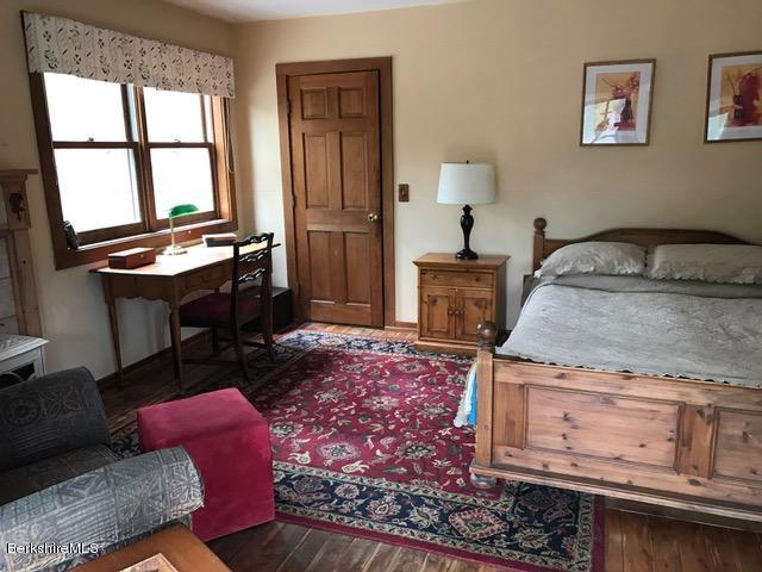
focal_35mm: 28
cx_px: 381
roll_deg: +0.7
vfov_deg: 49.7
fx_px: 616
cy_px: 286
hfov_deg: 63.4
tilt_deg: -11.6
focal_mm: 3.99
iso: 40
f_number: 1.8
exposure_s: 1/20
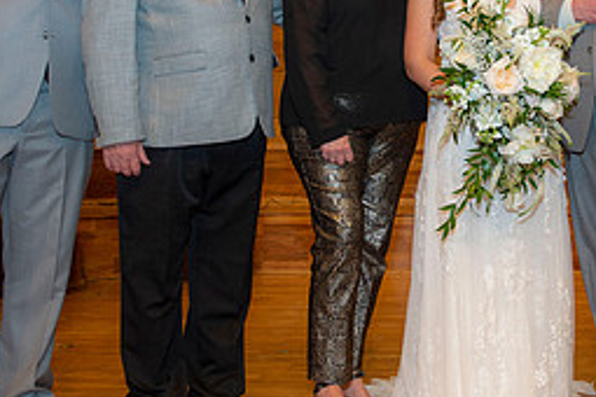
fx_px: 1093
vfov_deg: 20.4
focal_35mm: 66
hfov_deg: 30.1
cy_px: 98
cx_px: 442
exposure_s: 1/200
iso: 800
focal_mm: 29
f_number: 3.5
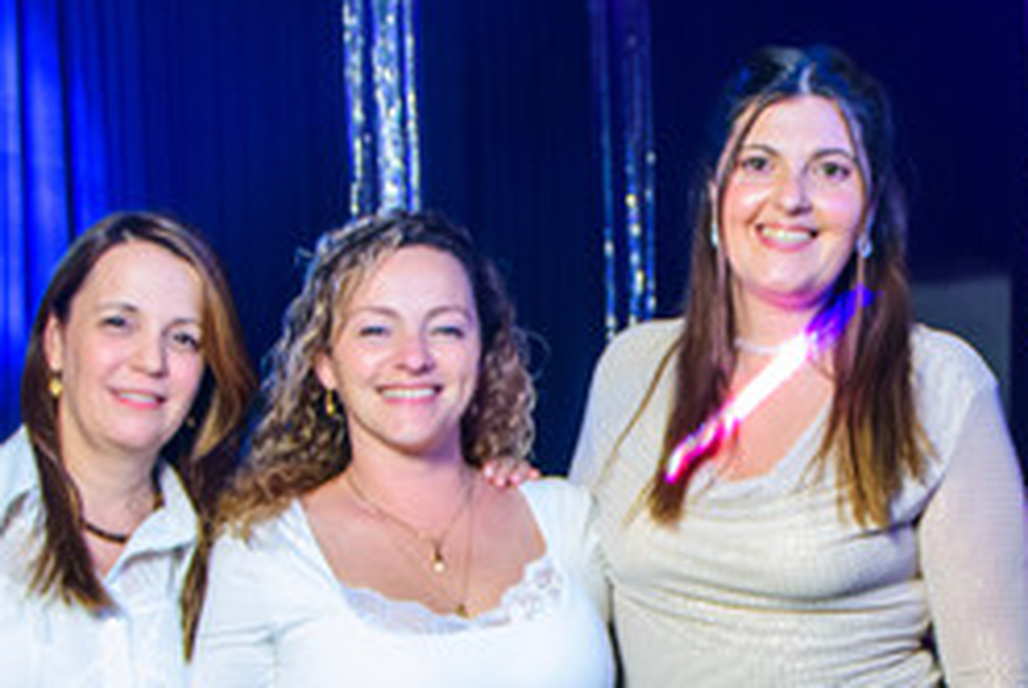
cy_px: 545
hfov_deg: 23.7
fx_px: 2430
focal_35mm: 85
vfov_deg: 16.0
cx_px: 750
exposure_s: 1/100
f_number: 3
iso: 2000
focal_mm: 22
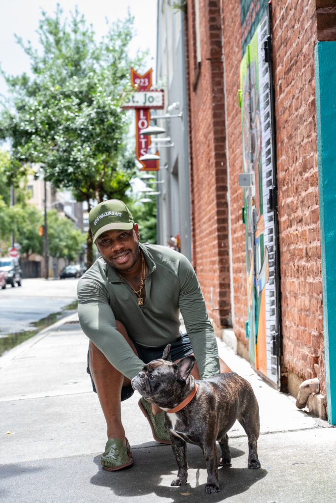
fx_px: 910
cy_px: 252
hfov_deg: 20.9
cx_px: 168
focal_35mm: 65
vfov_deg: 31.0
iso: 2000
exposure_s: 1/800
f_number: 6.3
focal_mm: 65
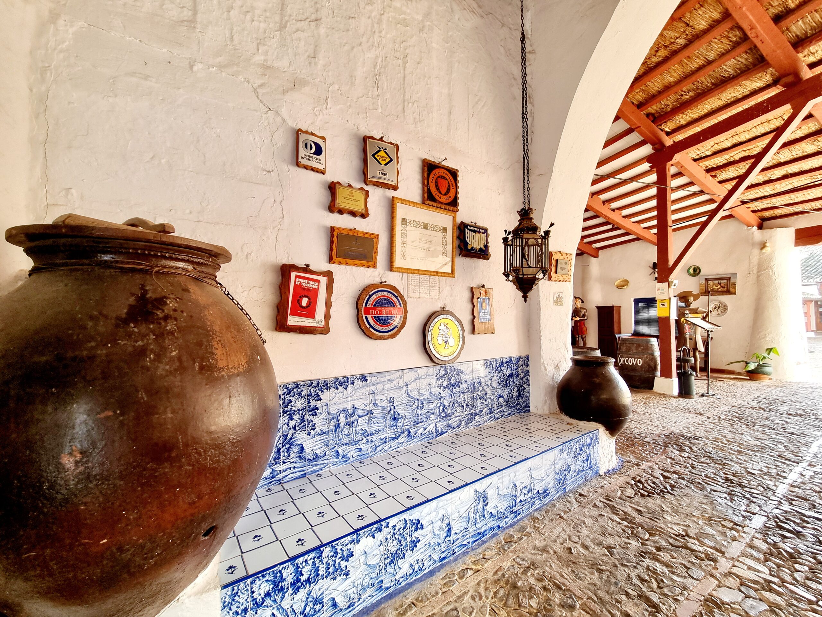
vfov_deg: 89.9
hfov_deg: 106.2
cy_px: 308
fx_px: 309
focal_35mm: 13
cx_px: 411
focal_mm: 2.2
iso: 160
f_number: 2.2
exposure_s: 1/50
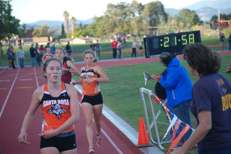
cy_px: 77
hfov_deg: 13.9
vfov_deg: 9.4
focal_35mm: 147
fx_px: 944
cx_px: 116
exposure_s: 1/320
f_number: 4.5
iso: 400
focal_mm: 98
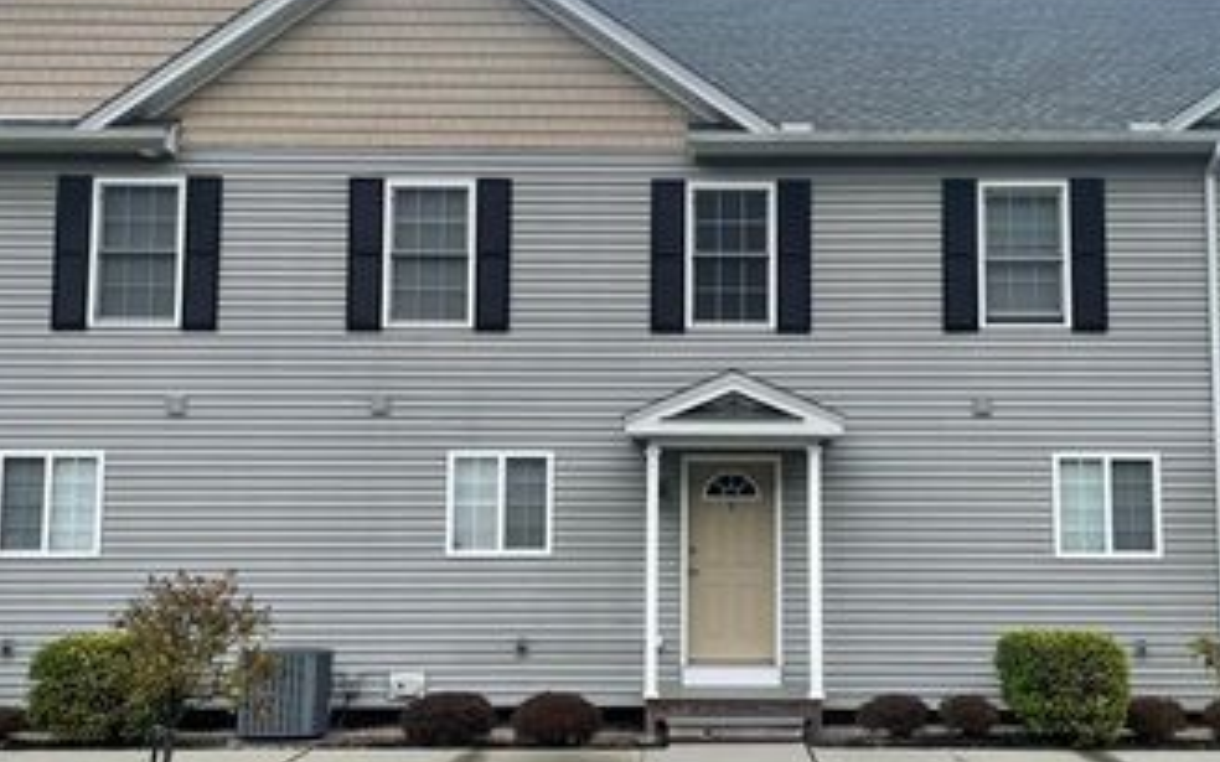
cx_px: 707
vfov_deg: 30.5
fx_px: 1396
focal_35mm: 42
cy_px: 400
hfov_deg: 47.0
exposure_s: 1/1667
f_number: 1.6
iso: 32
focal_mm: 4.2
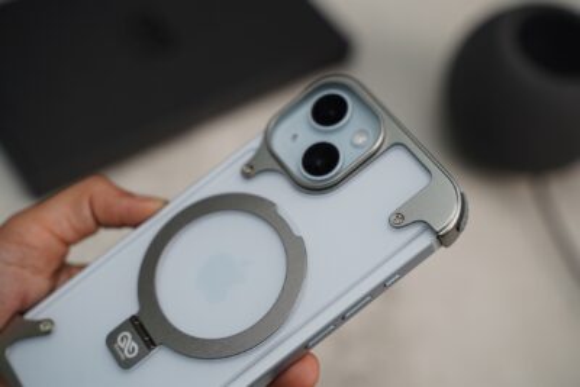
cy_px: 194
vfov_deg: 21.9
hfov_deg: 32.4
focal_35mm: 62
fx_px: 999
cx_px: 290
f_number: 4
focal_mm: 62
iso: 640
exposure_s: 1/80
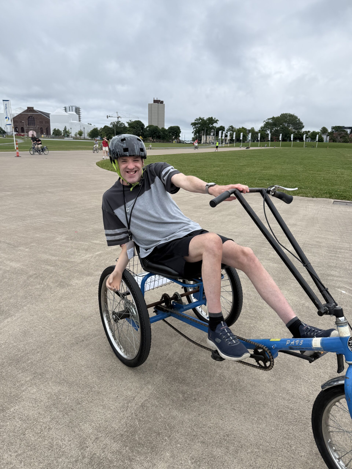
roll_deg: -1.1
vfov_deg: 71.6
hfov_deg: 56.8
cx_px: 176
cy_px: 234
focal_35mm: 24
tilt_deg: -13.1
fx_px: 325
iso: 80
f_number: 1.78
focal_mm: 6.76
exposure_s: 1/3279
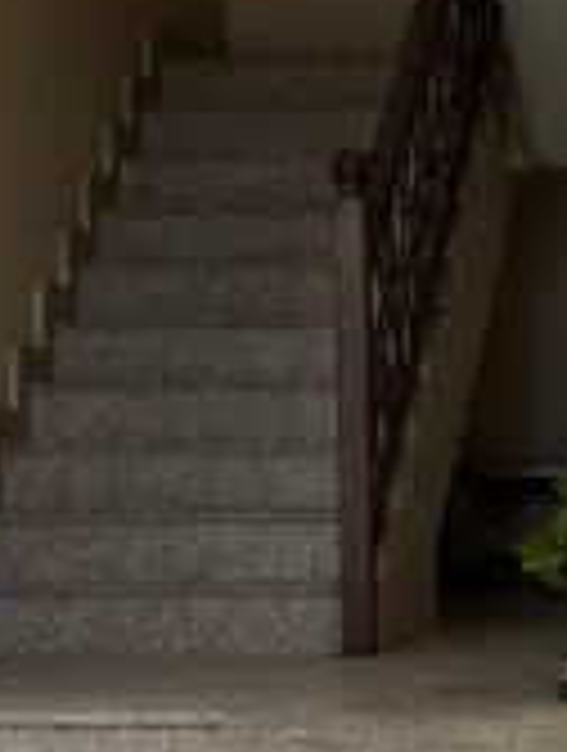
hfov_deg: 8.1
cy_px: 329
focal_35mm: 184
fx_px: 4003
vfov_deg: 10.7
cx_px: 117
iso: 32
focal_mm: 9
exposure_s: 1/339
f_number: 2.8
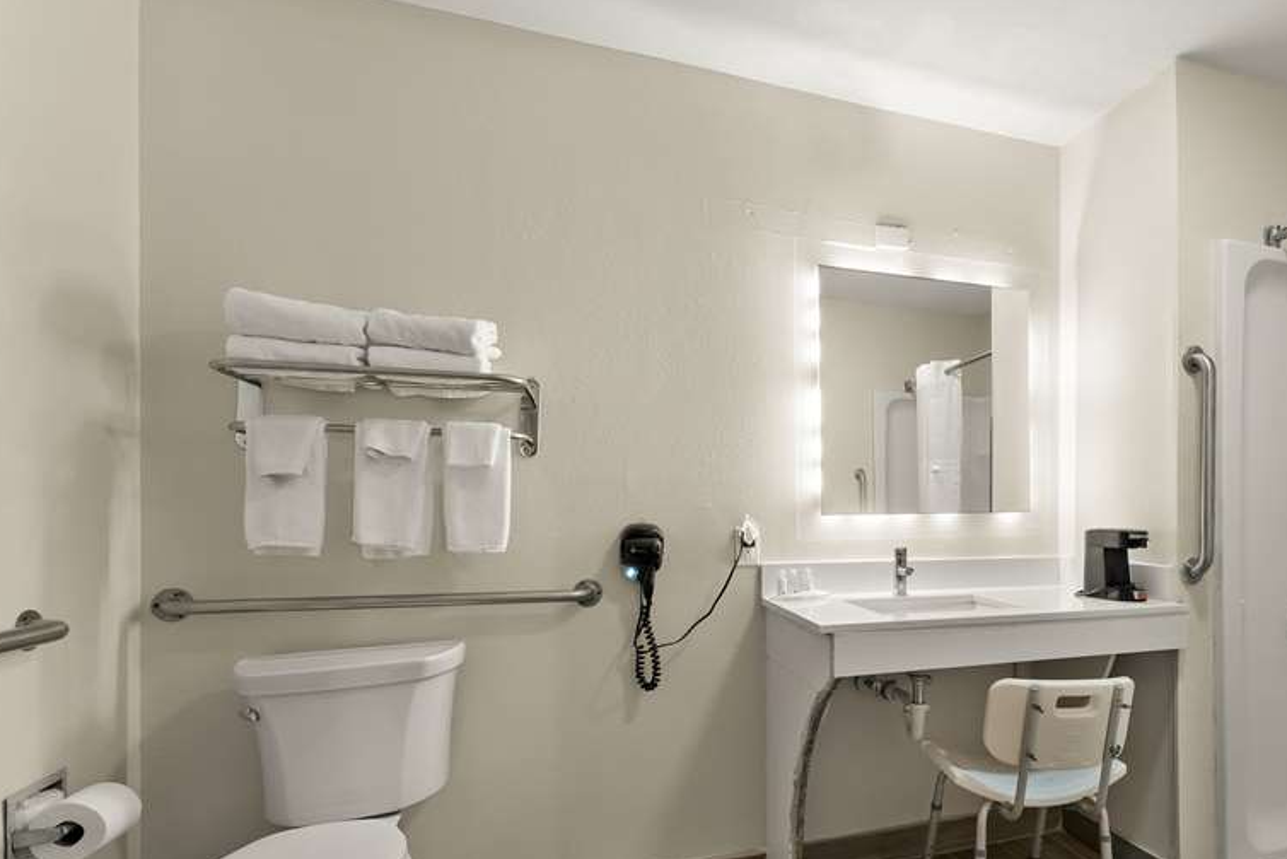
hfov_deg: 84.2
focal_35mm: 19
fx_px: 679
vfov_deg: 63.9
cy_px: 521
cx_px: 847
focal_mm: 14
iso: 320
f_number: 8
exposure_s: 1/8
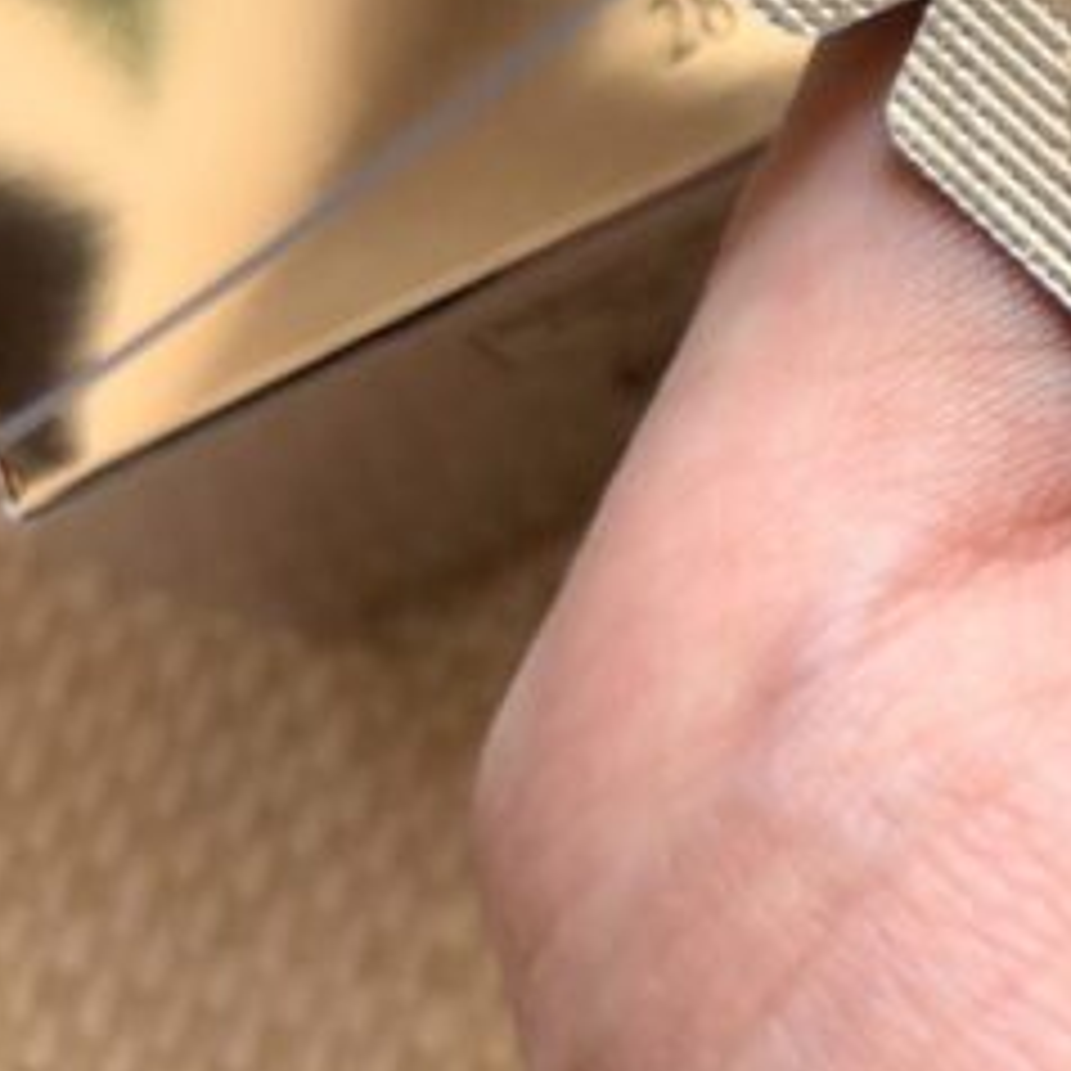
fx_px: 3465
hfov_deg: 15.6
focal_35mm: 99
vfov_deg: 17.0
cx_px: 1800
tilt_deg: -72.0
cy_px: -117
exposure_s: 1/100
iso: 64
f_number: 1.6
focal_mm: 5.96
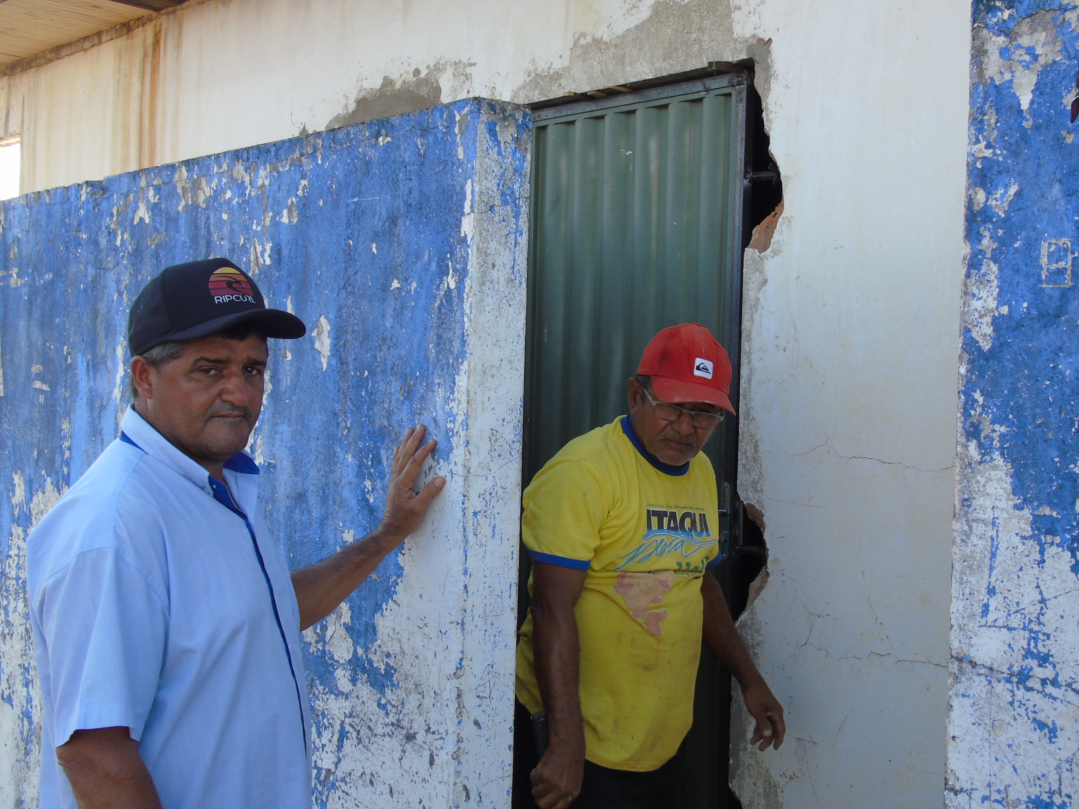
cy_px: 402
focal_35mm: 44
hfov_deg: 42.9
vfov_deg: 32.9
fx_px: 1372
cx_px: 512
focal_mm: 7.1
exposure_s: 1/125
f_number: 3.9
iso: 80
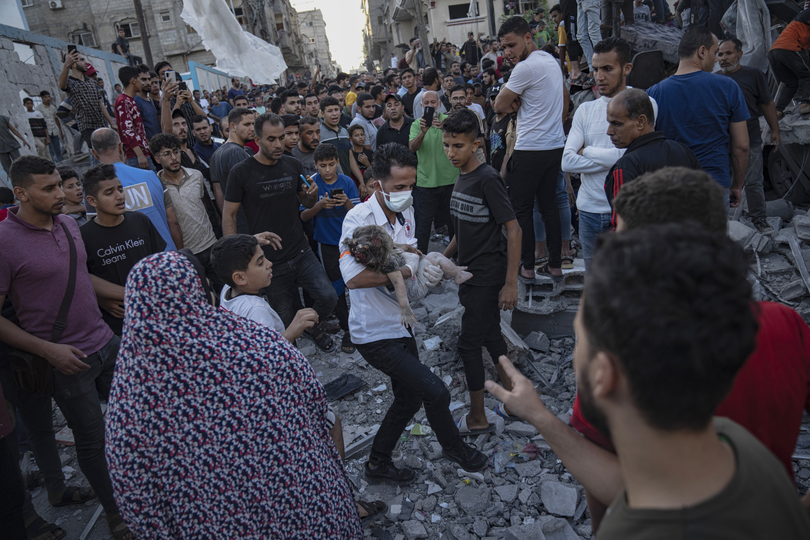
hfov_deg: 73.7
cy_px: 270
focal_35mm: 24
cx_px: 405
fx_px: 540
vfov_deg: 53.1
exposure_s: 1/1000
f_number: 3.2
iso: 400
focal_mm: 24
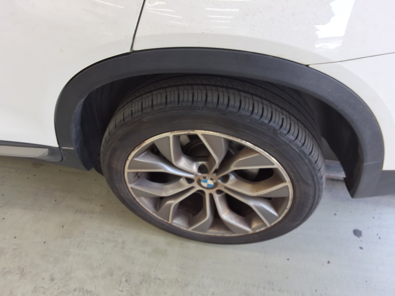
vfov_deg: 49.7
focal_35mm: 28
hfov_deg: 63.4
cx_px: 198
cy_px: 148
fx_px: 320
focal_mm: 2.91
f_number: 1.9
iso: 32
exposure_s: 1/60
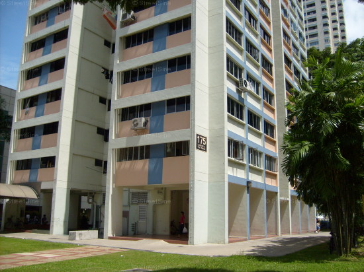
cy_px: 136
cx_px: 182
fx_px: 368
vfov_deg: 40.7
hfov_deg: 52.6
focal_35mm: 35
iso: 80
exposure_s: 1/350
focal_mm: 5.8
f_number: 7.1
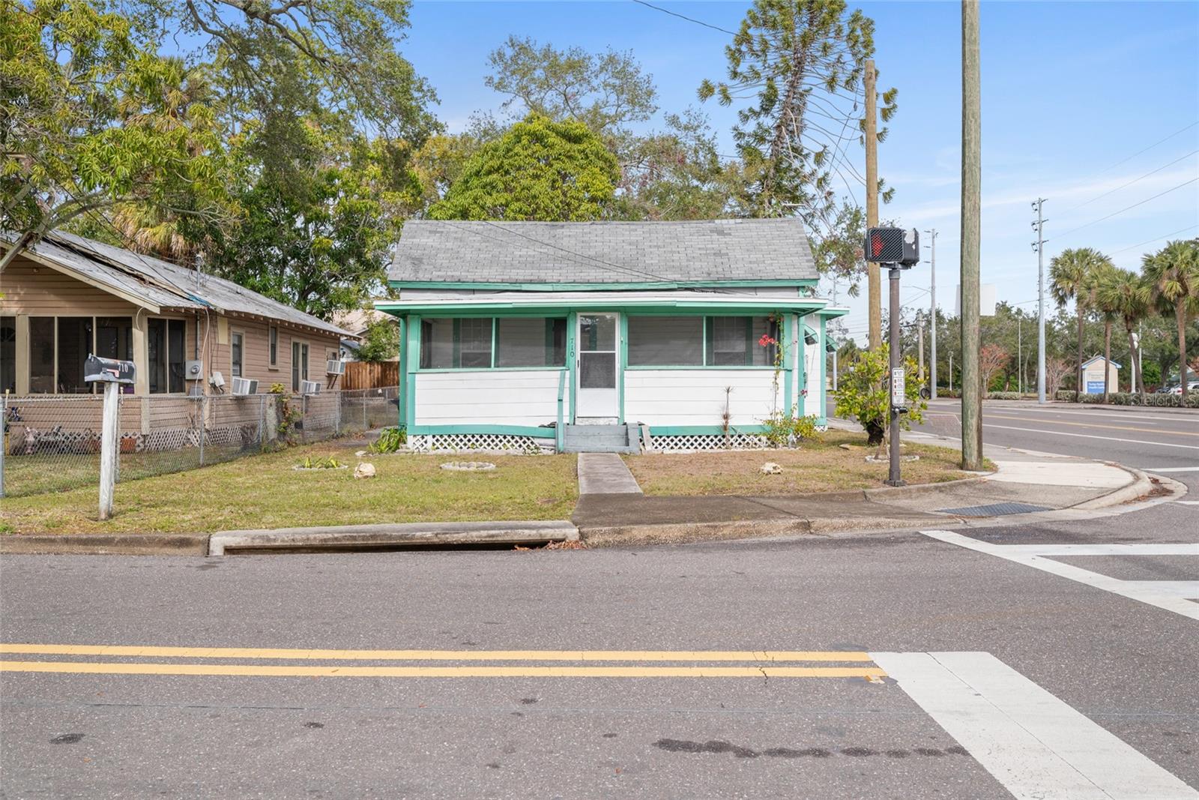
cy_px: 400
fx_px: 999
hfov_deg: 61.9
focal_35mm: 30
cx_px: 600
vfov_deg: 43.6
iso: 250
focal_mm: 30
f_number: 9
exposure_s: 1/640
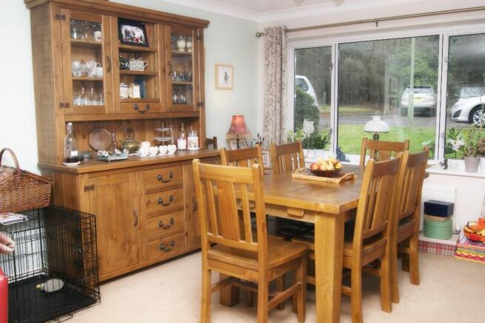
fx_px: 404
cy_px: 162
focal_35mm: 30
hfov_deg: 61.9
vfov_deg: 43.6
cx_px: 242
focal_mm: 20
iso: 400
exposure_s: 1/60
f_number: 5.6
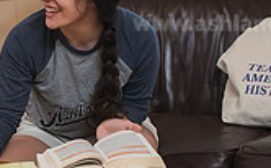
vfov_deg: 13.0
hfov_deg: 20.6
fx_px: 737
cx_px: 59
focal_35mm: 100
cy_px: 58
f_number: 4.5
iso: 1000
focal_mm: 28
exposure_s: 1/80
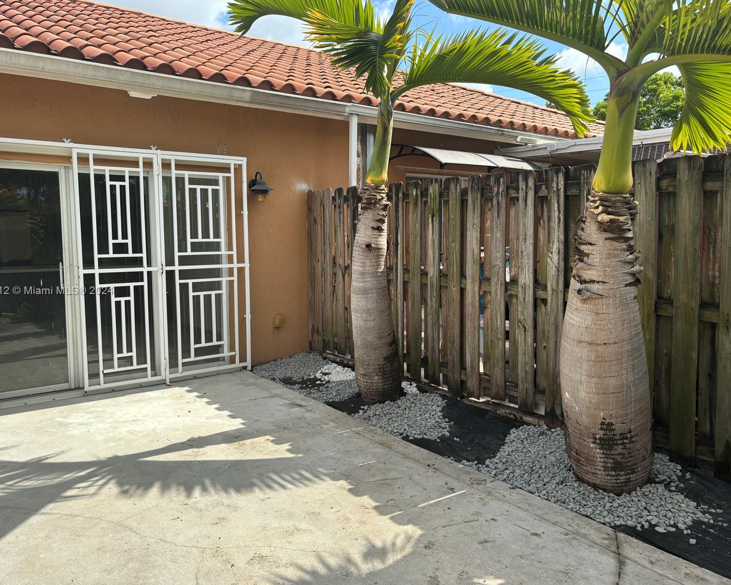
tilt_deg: -4.8
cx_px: 355
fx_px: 606
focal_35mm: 28
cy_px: 291
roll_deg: +0.0
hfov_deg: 62.2
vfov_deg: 51.5
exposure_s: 1/2398
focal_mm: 5.96
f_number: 1.6
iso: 50
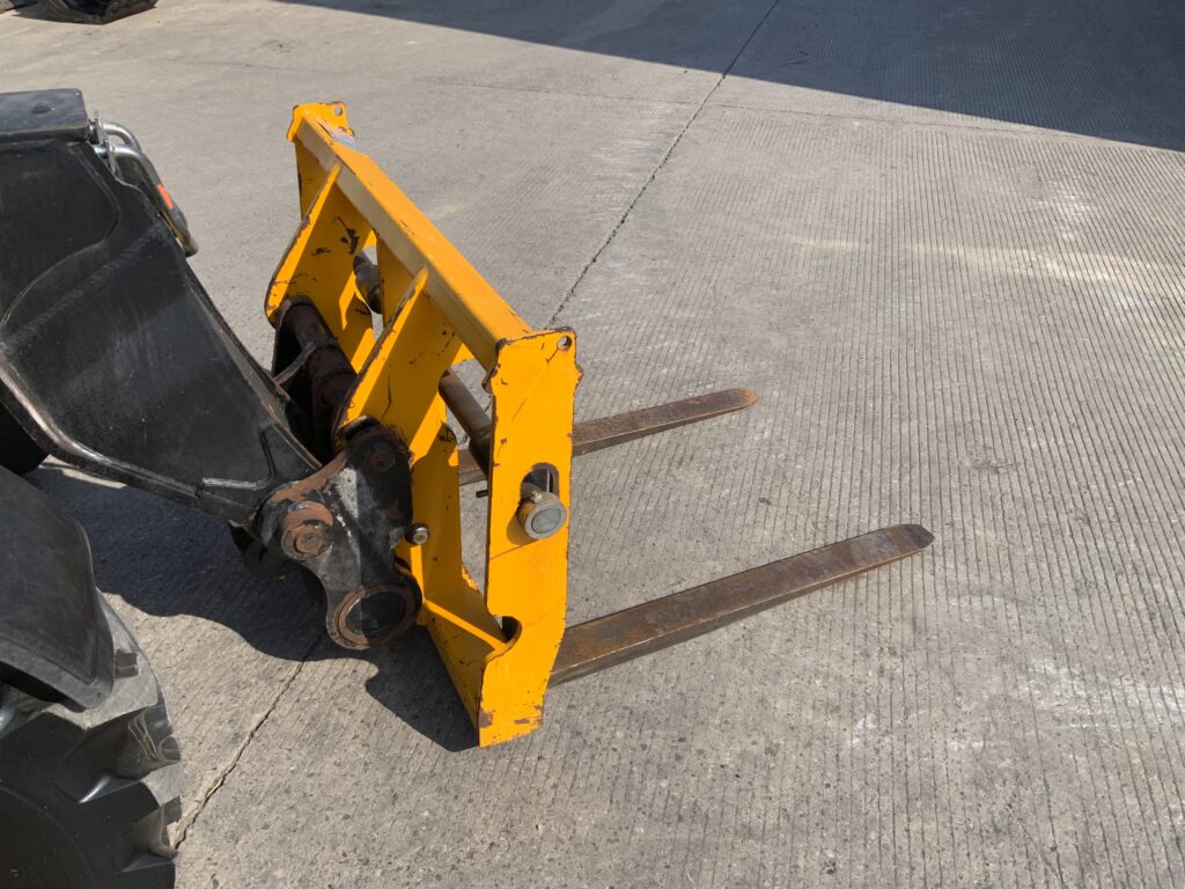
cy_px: 444
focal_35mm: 29
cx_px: 592
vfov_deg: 48.2
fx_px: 993
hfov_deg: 61.7
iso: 16
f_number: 1.8
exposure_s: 1/1675
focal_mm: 3
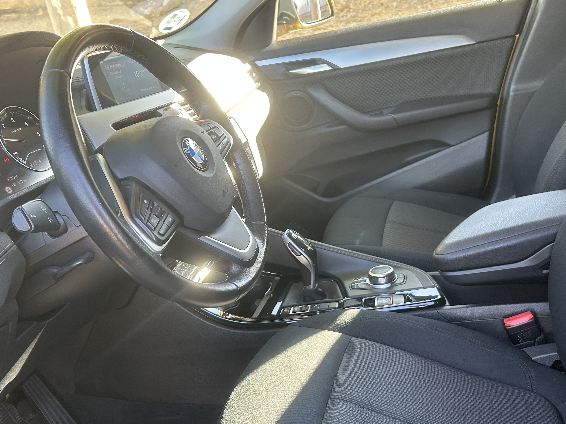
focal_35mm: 35
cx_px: 289
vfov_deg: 40.5
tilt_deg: -23.2
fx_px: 572
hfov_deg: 52.6
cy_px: 251
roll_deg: +7.5
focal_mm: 5.7
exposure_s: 1/100
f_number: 1.5
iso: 100
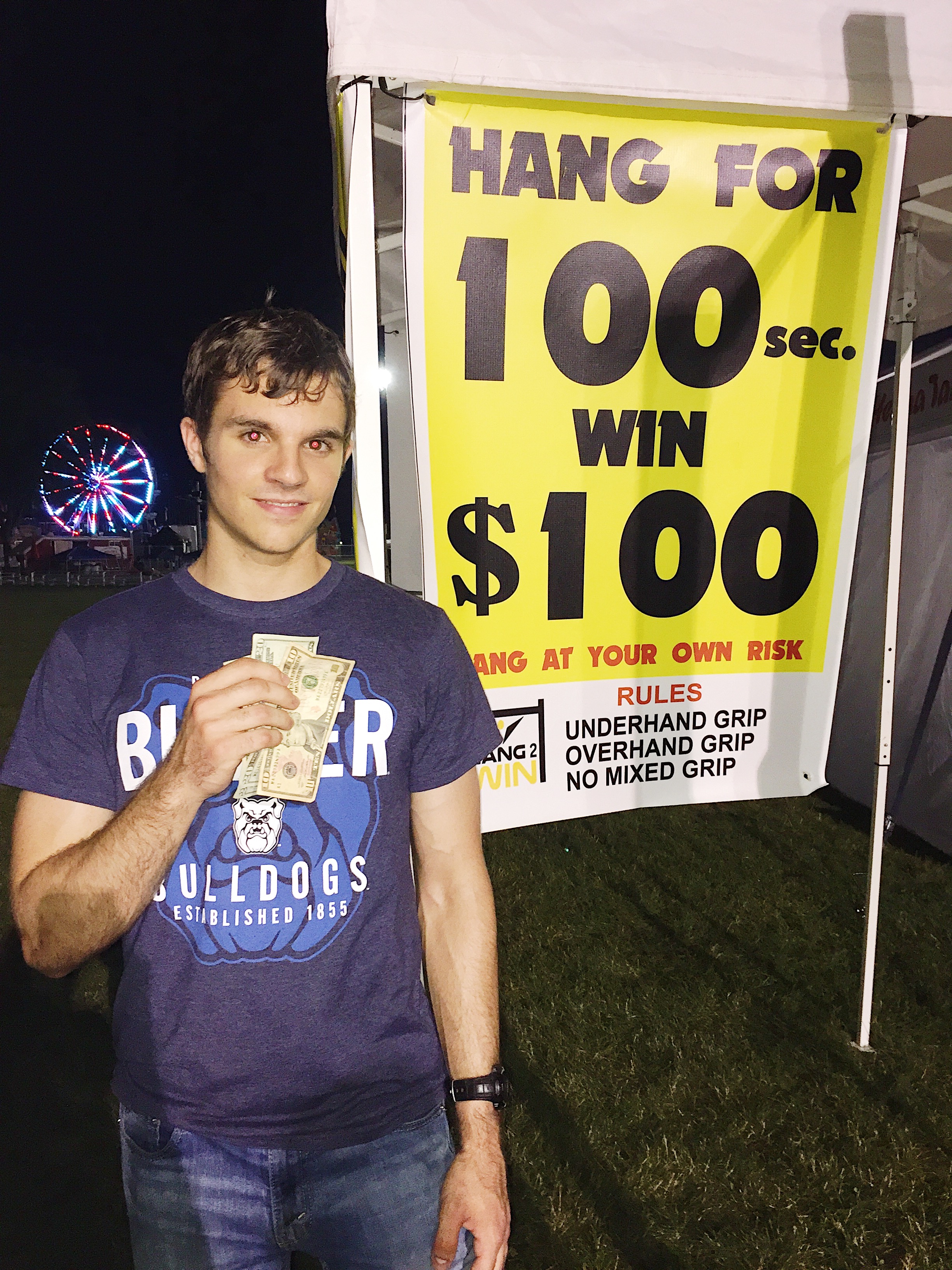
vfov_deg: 61.7
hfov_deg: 48.2
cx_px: 476
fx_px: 1063
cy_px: 635
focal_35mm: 29
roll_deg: +0.2
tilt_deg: -2.2
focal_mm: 4.15
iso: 160
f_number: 2.2
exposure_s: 1/30
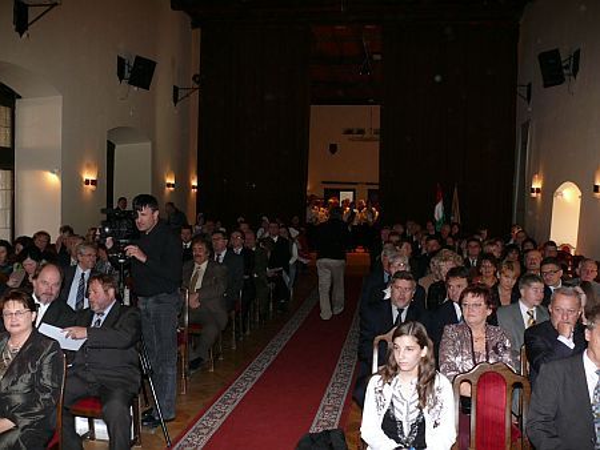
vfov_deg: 40.7
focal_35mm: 35
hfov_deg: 52.6
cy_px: 225
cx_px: 300
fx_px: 607
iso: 100
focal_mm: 7.4
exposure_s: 1/30
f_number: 4
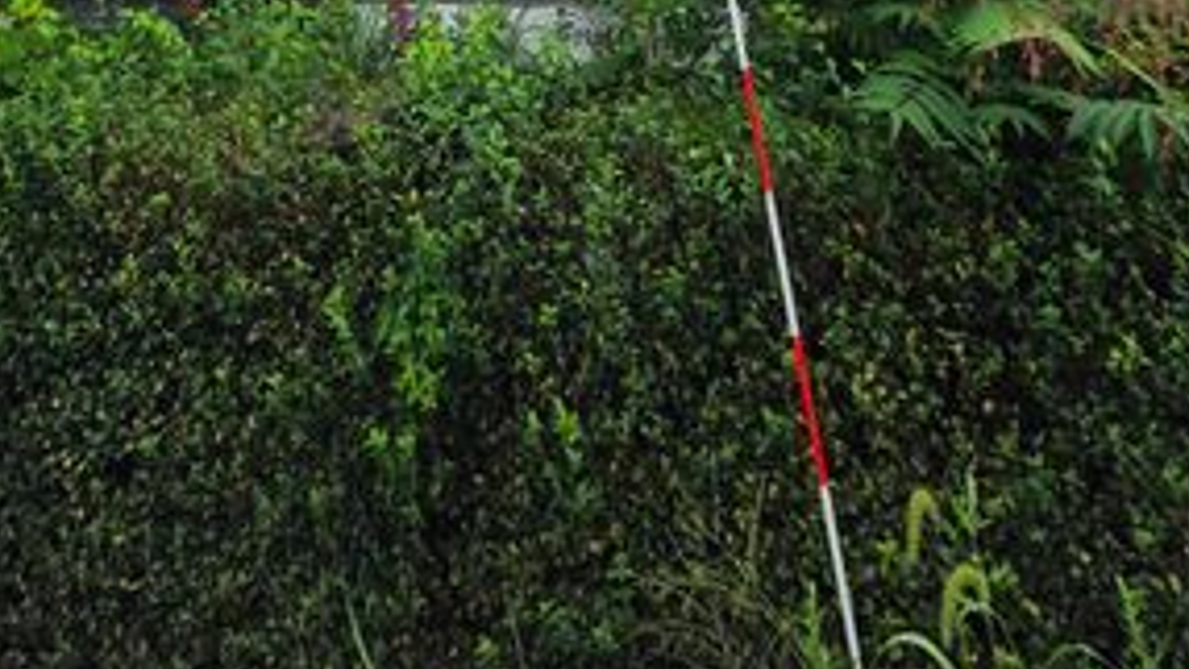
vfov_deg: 20.4
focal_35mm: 33
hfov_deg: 59.1
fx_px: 1041
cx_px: 495
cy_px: -617
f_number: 2.2
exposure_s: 1/1365
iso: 100
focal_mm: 2.2
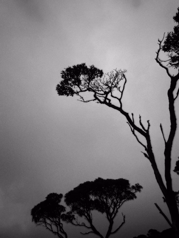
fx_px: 179
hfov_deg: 53.1
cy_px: 119
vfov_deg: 67.3
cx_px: 90
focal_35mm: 26
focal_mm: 4.25
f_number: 1.8
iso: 32
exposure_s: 1/919
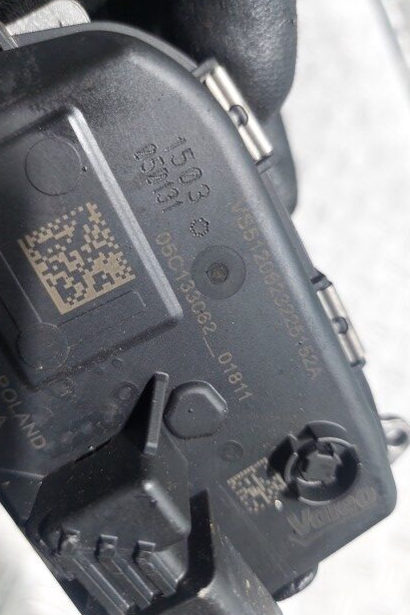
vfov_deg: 67.4
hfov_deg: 47.9
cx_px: 195
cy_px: 308
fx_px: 461
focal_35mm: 27
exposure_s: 1/50
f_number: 1.8
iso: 160
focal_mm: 5.23
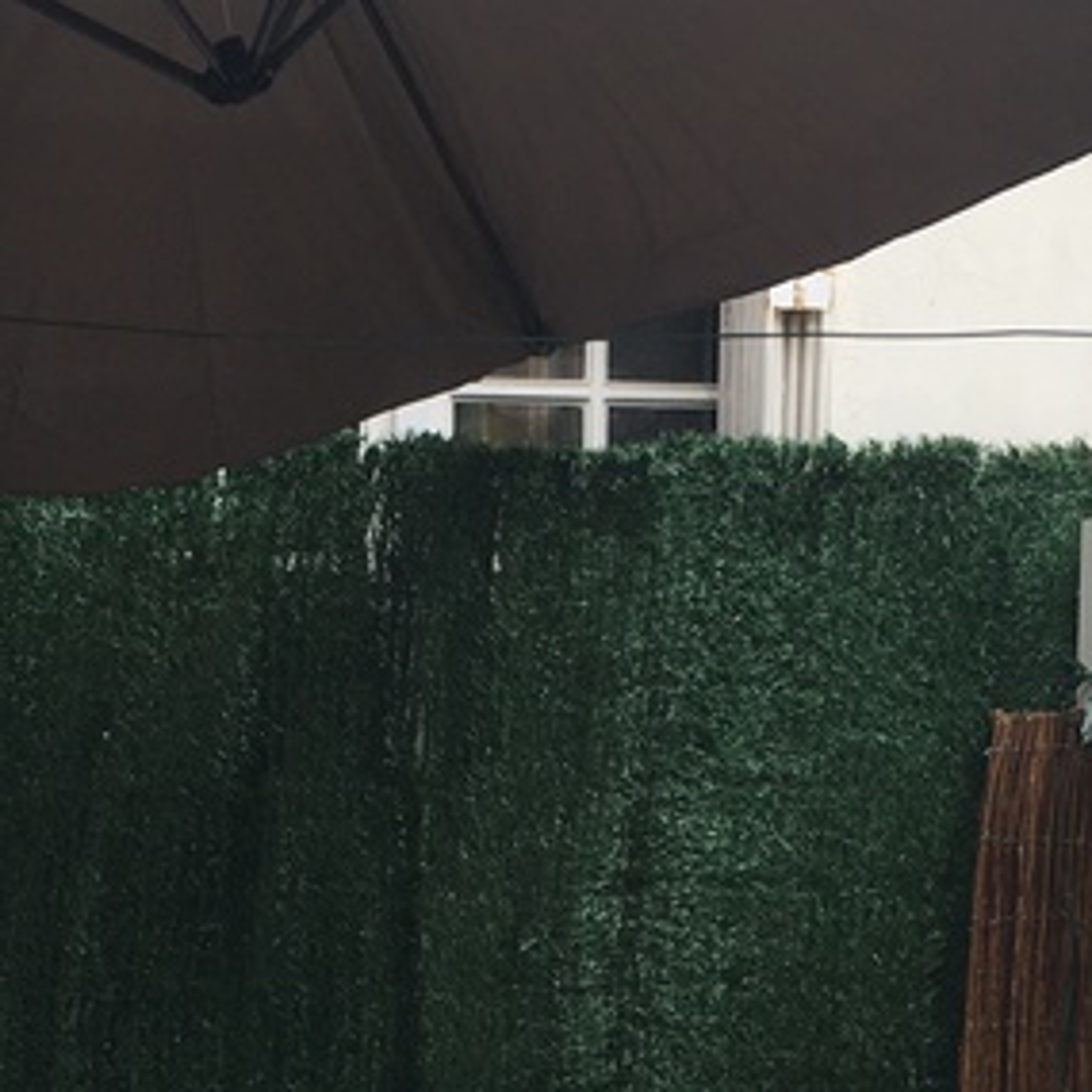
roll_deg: -0.3
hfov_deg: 23.9
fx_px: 2570
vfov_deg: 23.2
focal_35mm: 72
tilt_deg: -4.8
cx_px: 364
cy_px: 1027
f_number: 2.2
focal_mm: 4.15
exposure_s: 1/315
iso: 25
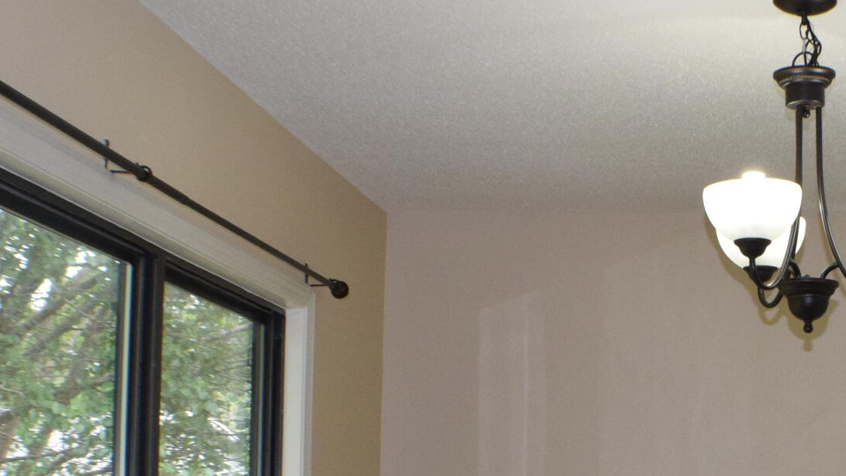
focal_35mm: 99
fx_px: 2231
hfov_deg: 21.0
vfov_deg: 12.1
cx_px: 785
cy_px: 453
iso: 1600
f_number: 8
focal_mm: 23
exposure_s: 1/200
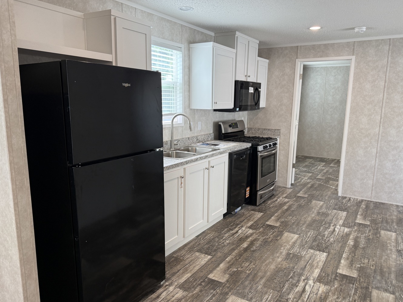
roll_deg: -0.9
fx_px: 303
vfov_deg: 53.1
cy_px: 154
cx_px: 204
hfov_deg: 67.3
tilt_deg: -10.6
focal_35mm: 26
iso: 125
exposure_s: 1/120
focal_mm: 6.76
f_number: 1.78
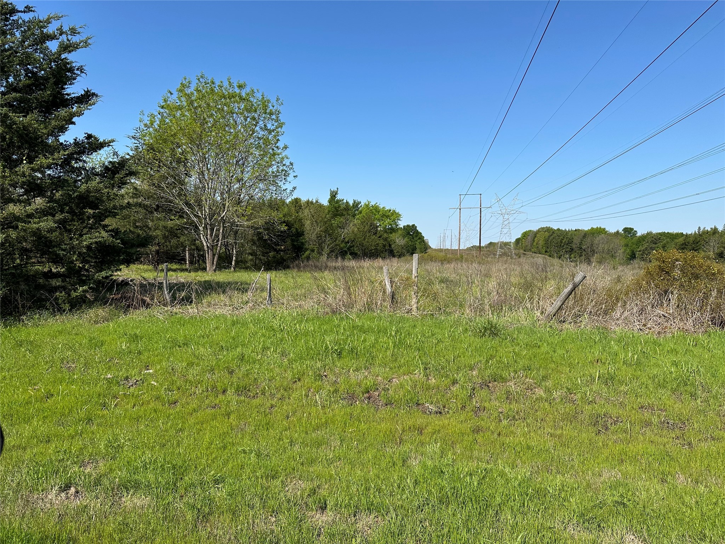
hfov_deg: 71.6
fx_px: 503
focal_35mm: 24
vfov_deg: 56.8
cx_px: 362
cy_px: 272
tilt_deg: -1.2
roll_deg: -3.3
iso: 80
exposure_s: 1/4545
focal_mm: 6.86
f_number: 1.78
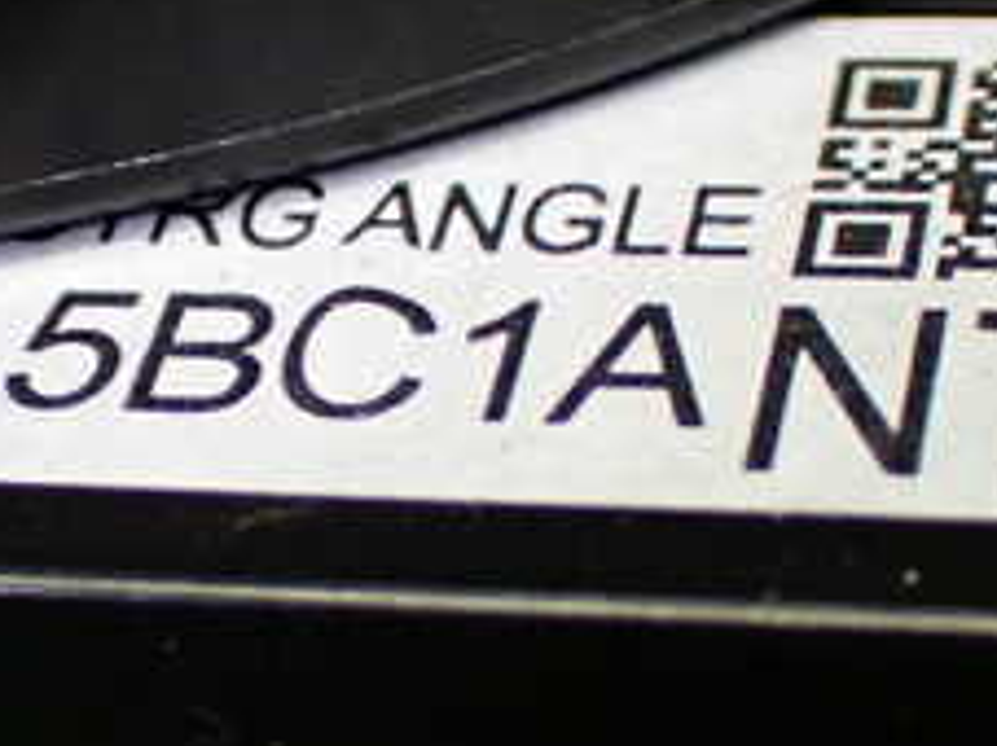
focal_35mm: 143
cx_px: 307
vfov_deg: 10.4
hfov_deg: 13.8
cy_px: 430
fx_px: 4116
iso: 800
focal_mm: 9.65
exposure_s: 1/80
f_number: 3.3
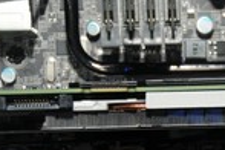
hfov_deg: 8.7
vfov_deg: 5.9
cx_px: 314
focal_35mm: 232
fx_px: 1450
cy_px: 201
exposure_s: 1/60
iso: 200
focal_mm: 38
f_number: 6.3
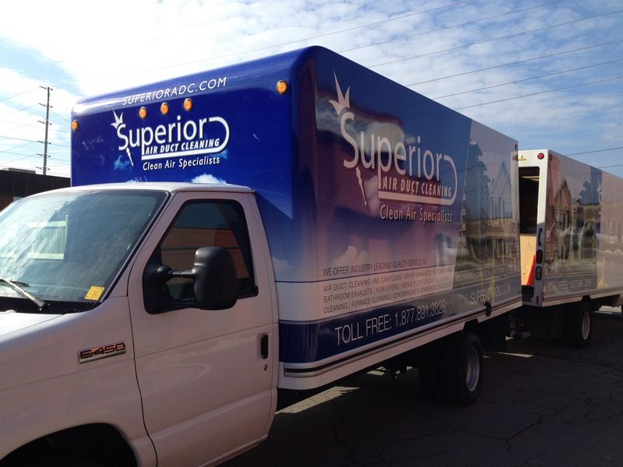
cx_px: 312
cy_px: 234
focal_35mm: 35
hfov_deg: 52.6
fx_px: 630
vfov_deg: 40.7
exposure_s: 1/1493
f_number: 2.4
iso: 50
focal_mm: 4.28
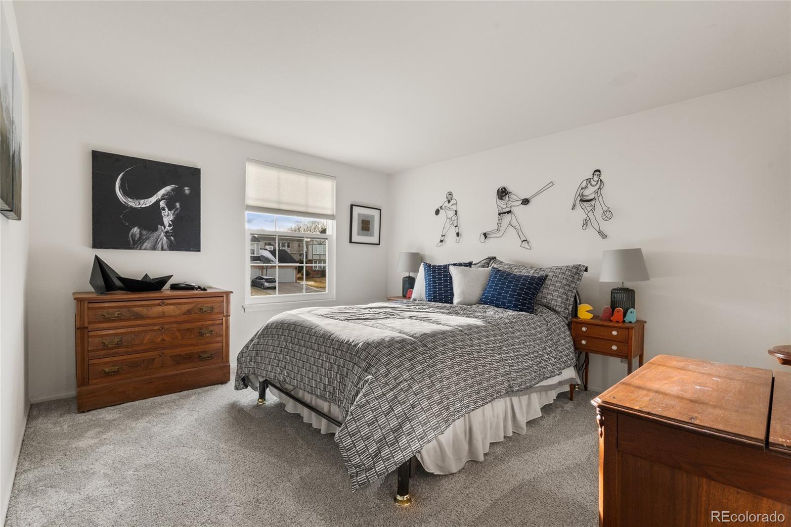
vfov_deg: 73.7
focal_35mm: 16
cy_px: 264
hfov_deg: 96.8
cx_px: 396
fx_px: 351
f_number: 11
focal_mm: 16
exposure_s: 1/10
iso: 500
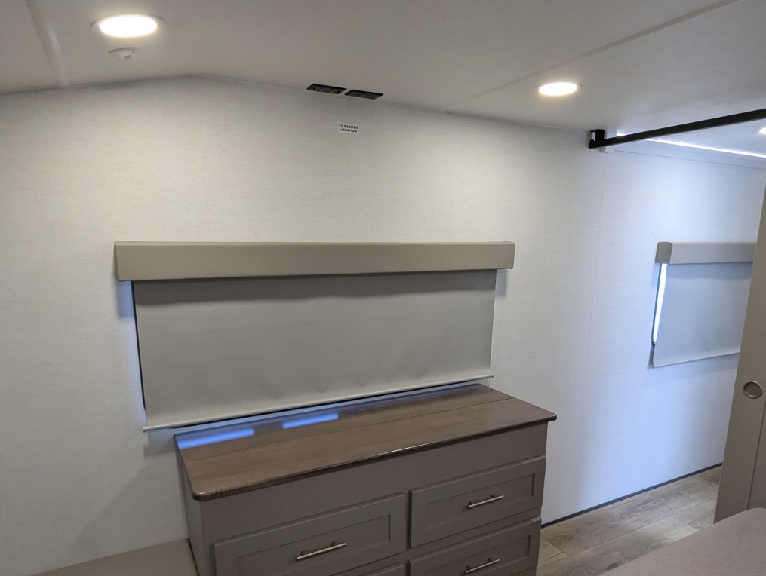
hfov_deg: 76.3
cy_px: 344
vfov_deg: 60.7
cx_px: 381
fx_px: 487
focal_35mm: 22
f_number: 2.2
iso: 248
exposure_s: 1/139
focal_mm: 2.35
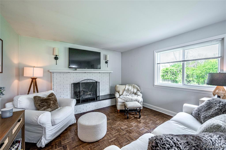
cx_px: 113
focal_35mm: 14
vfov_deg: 81.2
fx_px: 88
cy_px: 75
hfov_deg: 104.3
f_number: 9
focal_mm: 14
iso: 200
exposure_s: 1/40
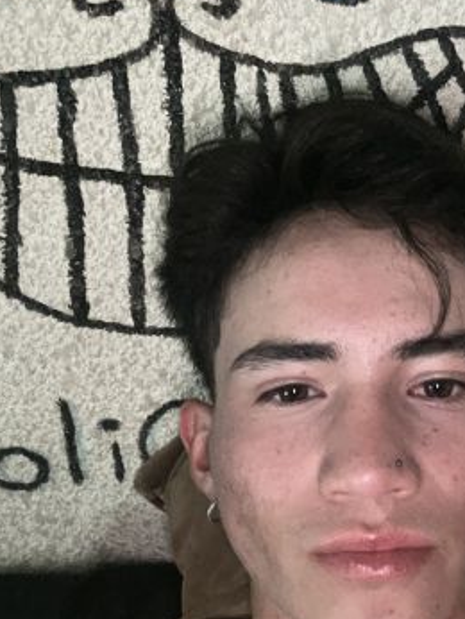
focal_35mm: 52
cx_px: 365
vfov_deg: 36.8
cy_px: 345
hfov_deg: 27.6
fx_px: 930
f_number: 1.9
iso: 320
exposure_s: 1/30
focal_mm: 2.69
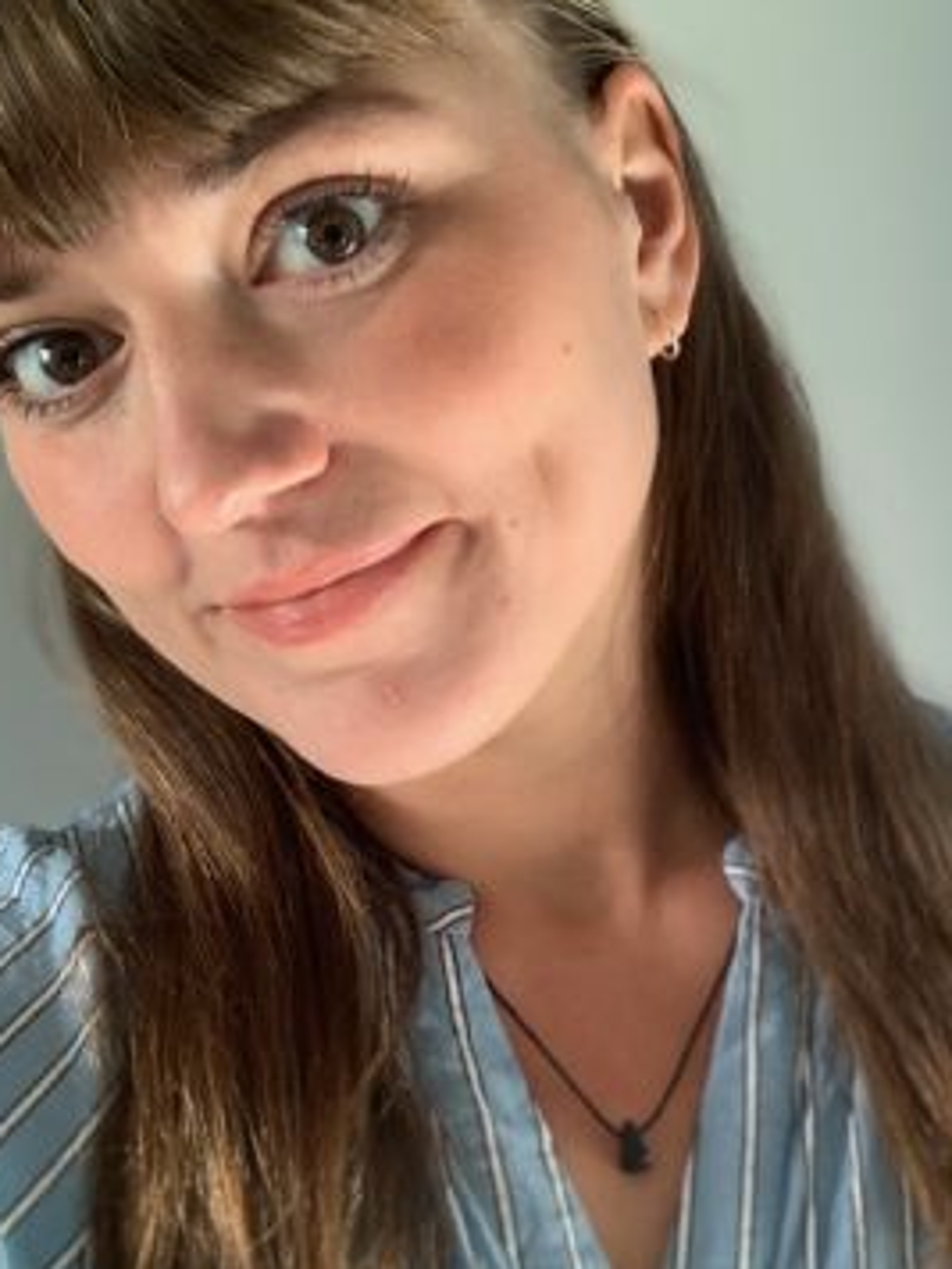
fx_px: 1980
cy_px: 781
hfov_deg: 26.9
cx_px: 613
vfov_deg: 35.4
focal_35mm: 54
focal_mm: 2.87
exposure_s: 1/69
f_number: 2.2
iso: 64
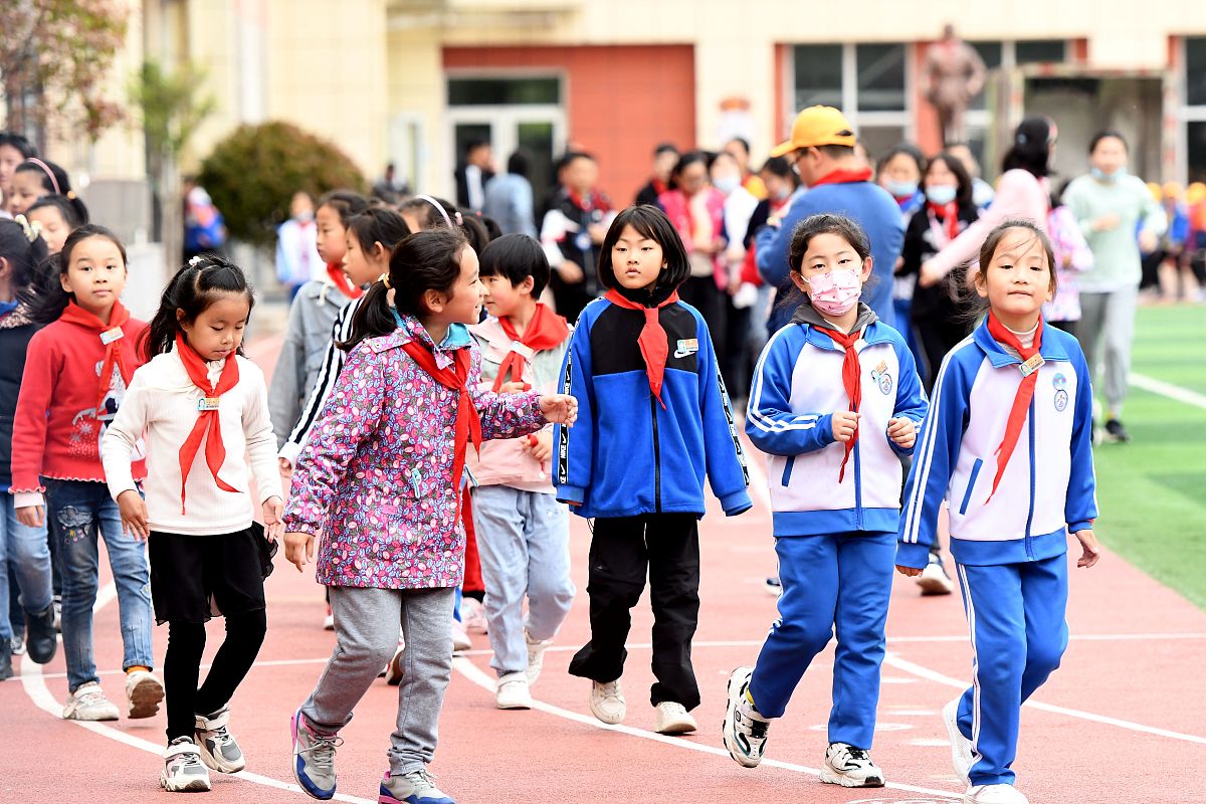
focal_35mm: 232
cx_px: 603
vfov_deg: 5.9
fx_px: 7788
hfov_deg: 8.9
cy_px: 402
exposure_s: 1/500
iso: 640
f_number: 5
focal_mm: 155
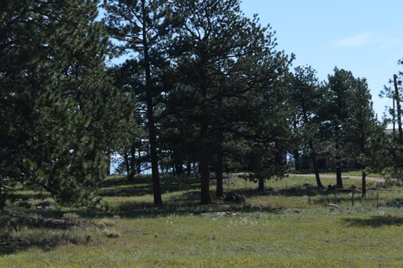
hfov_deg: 25.4
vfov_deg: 19.0
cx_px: -99
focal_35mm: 70
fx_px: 783
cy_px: 263
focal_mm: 18
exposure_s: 1/320
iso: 200
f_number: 9
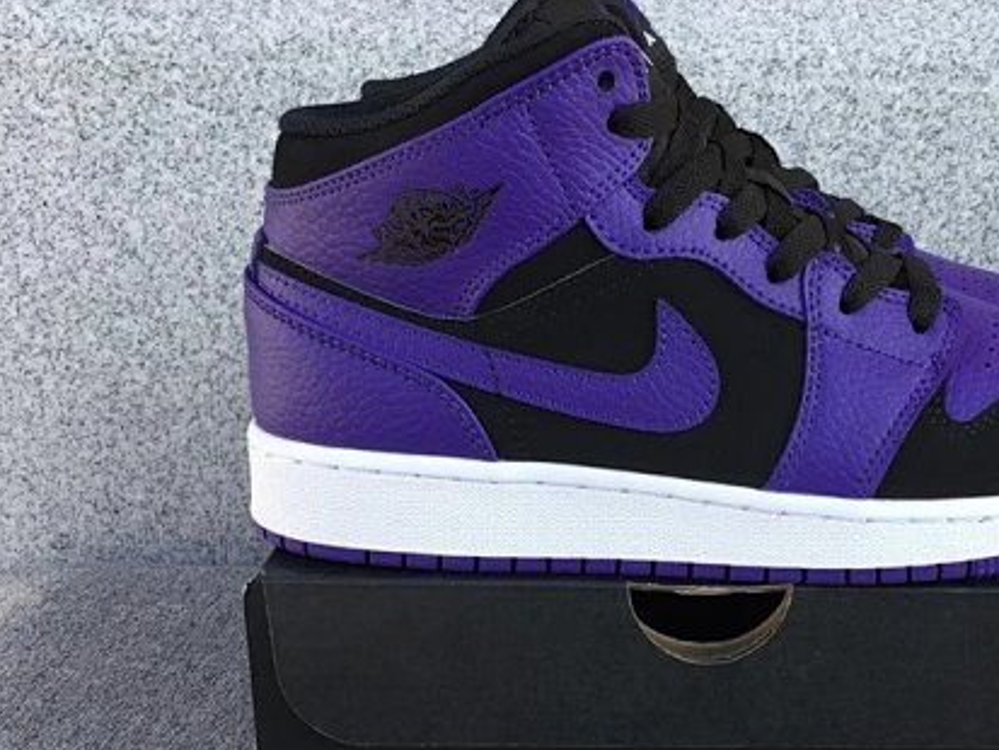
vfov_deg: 30.1
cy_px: 489
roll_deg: -1.6
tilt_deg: -18.6
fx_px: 1386
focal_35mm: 48
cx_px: 692
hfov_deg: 39.0
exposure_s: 1/101
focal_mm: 3.3
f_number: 2.4
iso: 25
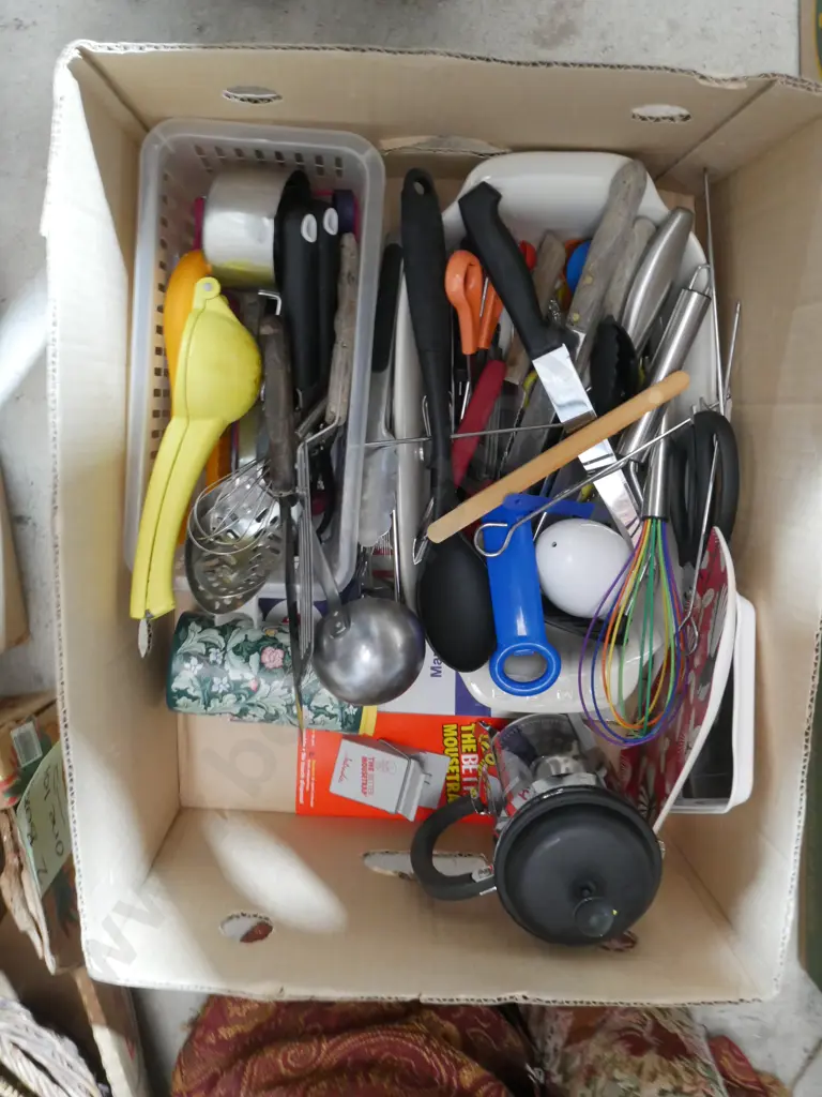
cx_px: 411
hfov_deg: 44.2
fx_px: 1013
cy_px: 548
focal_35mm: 32
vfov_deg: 56.8
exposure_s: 1/5
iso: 3200
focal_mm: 16
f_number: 9
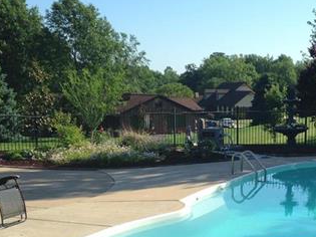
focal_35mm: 67
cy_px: 165
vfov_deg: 21.8
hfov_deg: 28.6
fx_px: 611
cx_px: 235
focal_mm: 4.12
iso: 50
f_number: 2.4
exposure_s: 1/1550
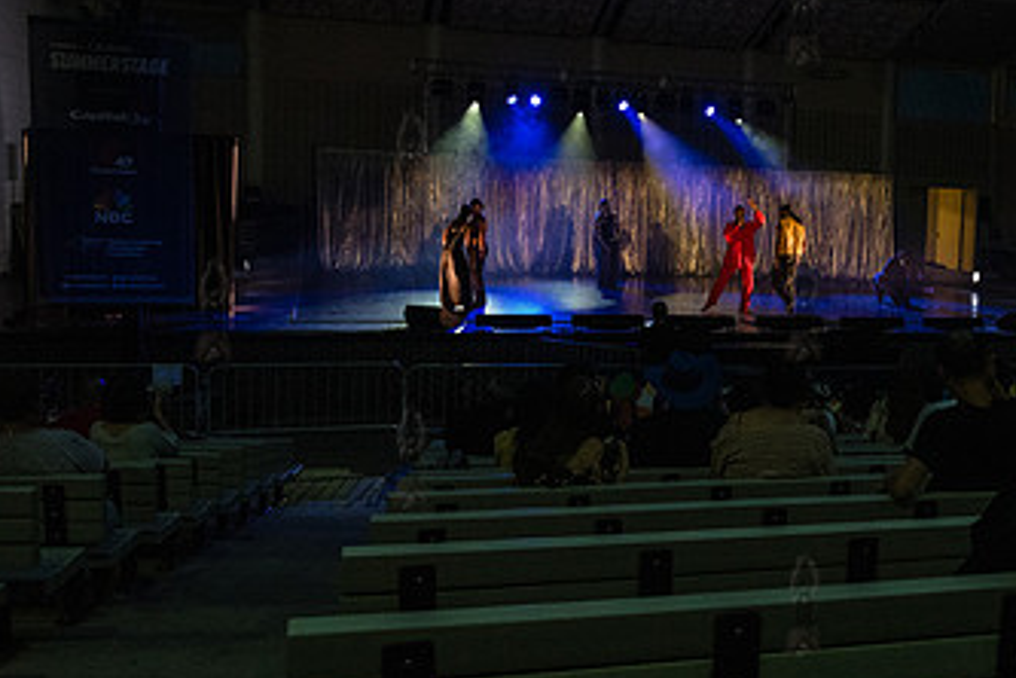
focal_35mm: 47
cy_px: 307
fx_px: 1326
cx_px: 802
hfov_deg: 40.3
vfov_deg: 28.6
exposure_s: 1/320
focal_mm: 27
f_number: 3.5
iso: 6400
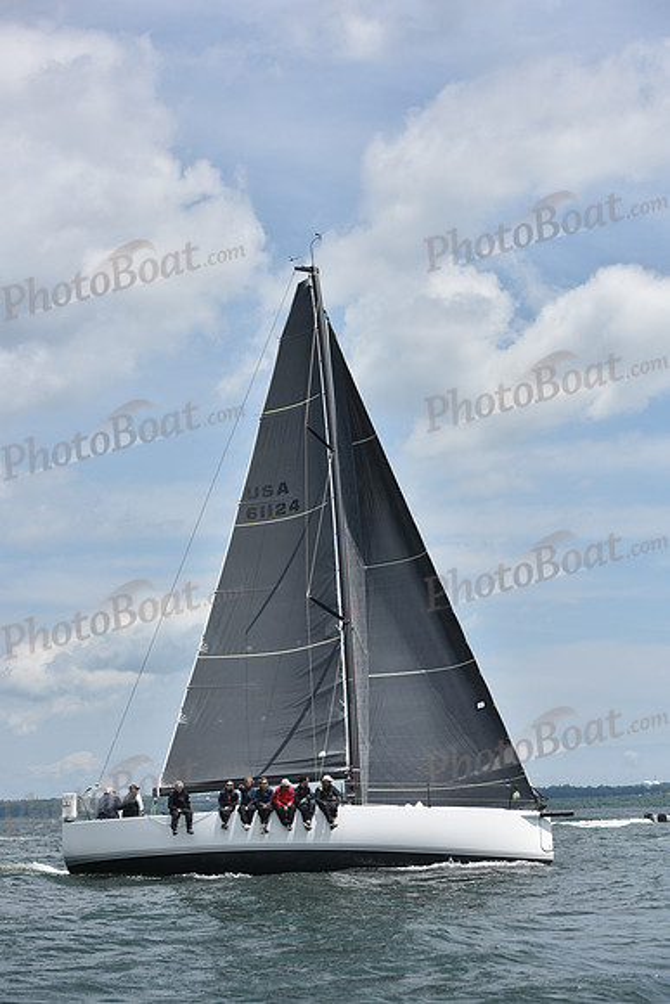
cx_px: 335
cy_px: 502
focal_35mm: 70
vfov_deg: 28.8
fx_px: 1953
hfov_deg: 19.5
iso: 250
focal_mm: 70
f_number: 7.1
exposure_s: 1/1600
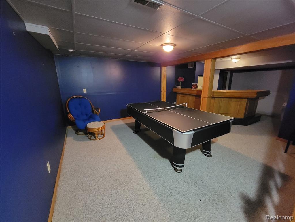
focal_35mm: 13
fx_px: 111
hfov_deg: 106.2
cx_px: 148
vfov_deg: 89.9
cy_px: 111
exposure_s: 1/24
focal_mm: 2.2
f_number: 2.2
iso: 1600
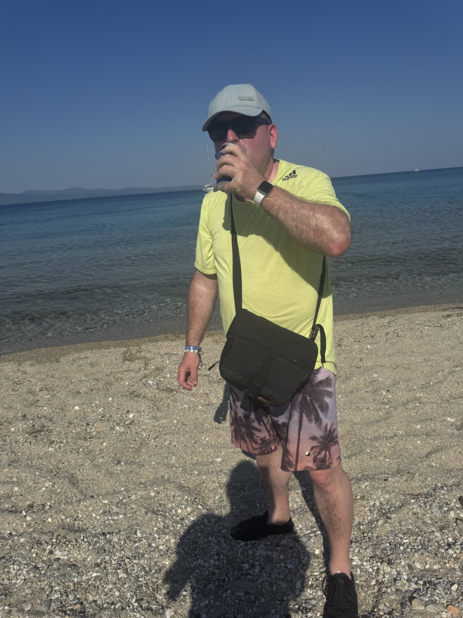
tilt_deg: -15.6
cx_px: 232
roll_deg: +3.8
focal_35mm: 24
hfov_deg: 56.8
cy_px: 309
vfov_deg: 71.6
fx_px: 428
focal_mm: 6.76
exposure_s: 1/12346
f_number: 1.78
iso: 80
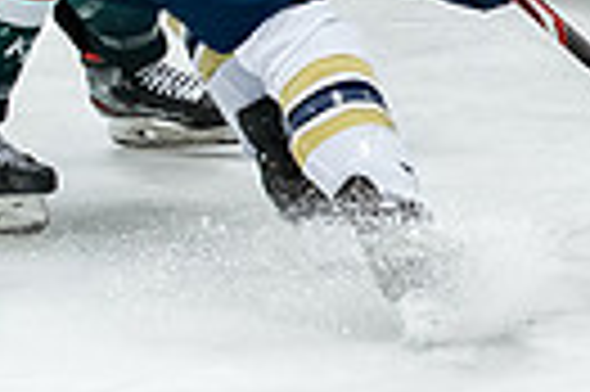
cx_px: 1196
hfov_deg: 3.5
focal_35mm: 582
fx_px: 9526
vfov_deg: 2.4
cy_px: -152
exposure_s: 1/800
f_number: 3.5
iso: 2500
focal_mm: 70
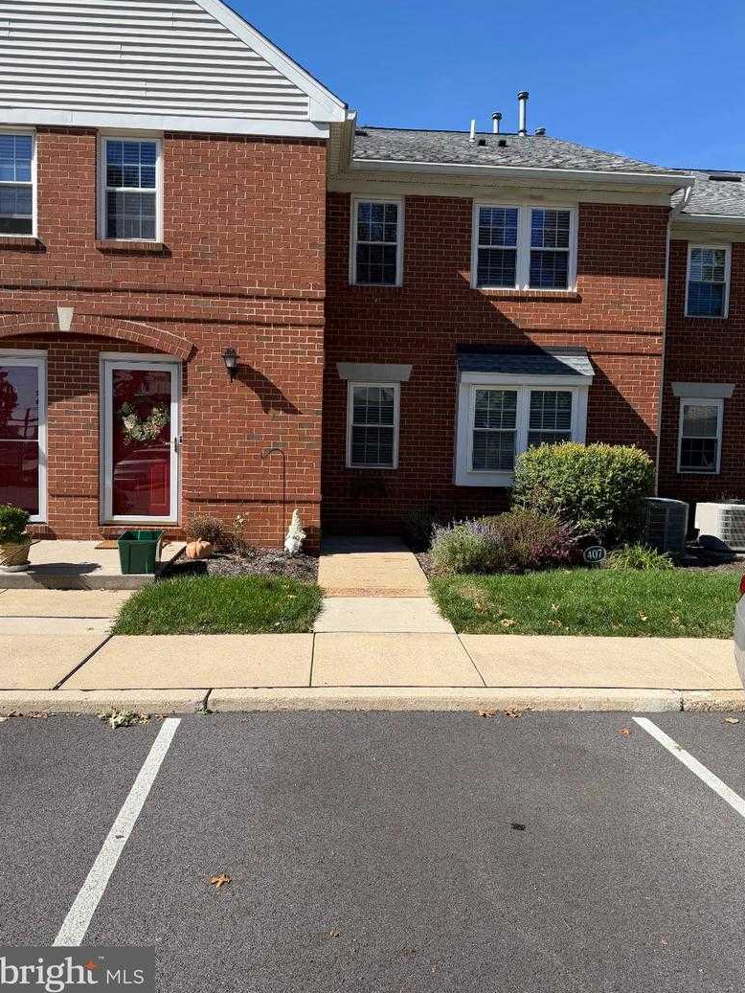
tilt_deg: -2.6
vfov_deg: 69.4
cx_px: 374
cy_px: 485
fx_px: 717
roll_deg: -0.7
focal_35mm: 25
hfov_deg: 54.9
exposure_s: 1/3953
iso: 80
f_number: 1.78
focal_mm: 6.76
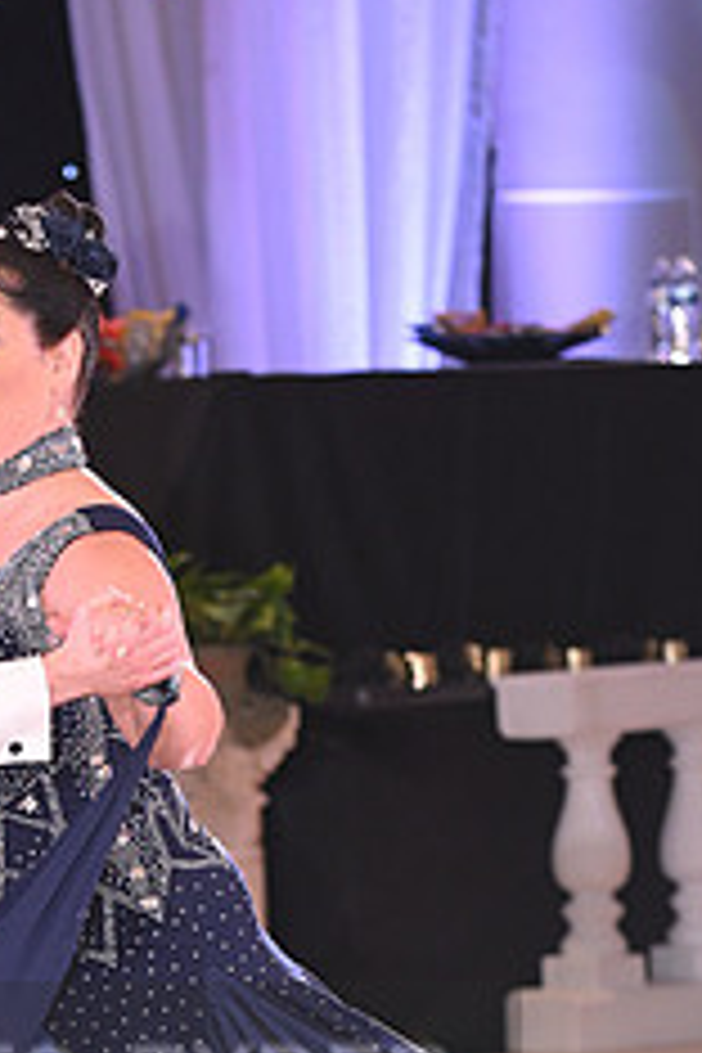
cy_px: 1134
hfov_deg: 4.1
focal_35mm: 335
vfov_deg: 6.1
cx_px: -97
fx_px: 9798
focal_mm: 135
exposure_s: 1/200
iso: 2000
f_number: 5
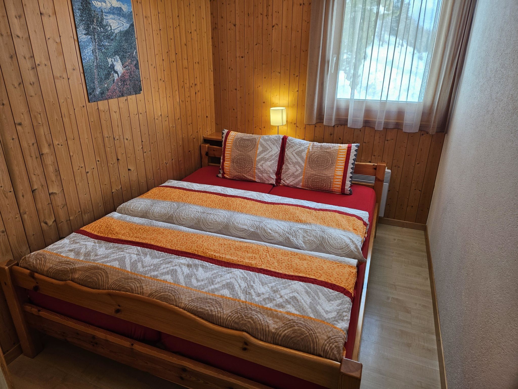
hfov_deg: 73.9
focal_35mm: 23
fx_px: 344
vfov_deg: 58.9
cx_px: 259
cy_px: 194
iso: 100
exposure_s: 1/100
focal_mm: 5.4
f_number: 1.8
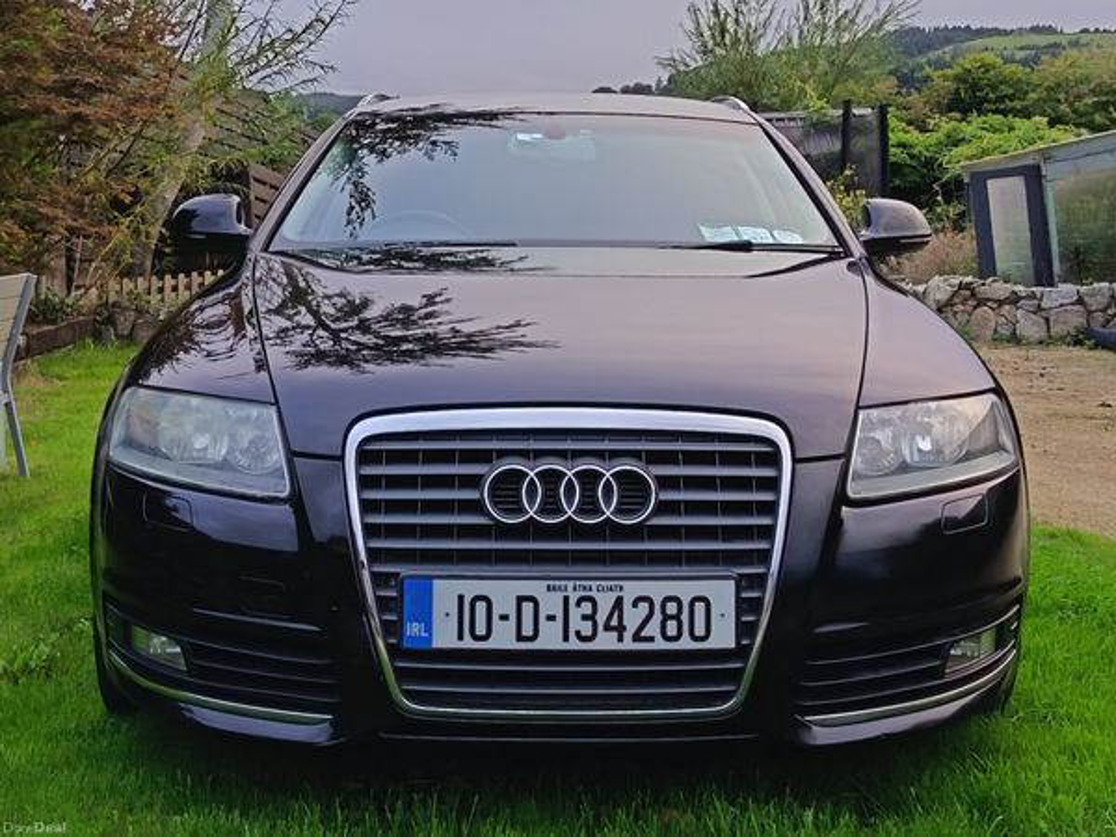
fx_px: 774
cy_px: 418
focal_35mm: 24
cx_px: 558
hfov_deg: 71.6
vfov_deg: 56.8
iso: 284
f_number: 1.75
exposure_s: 1/120
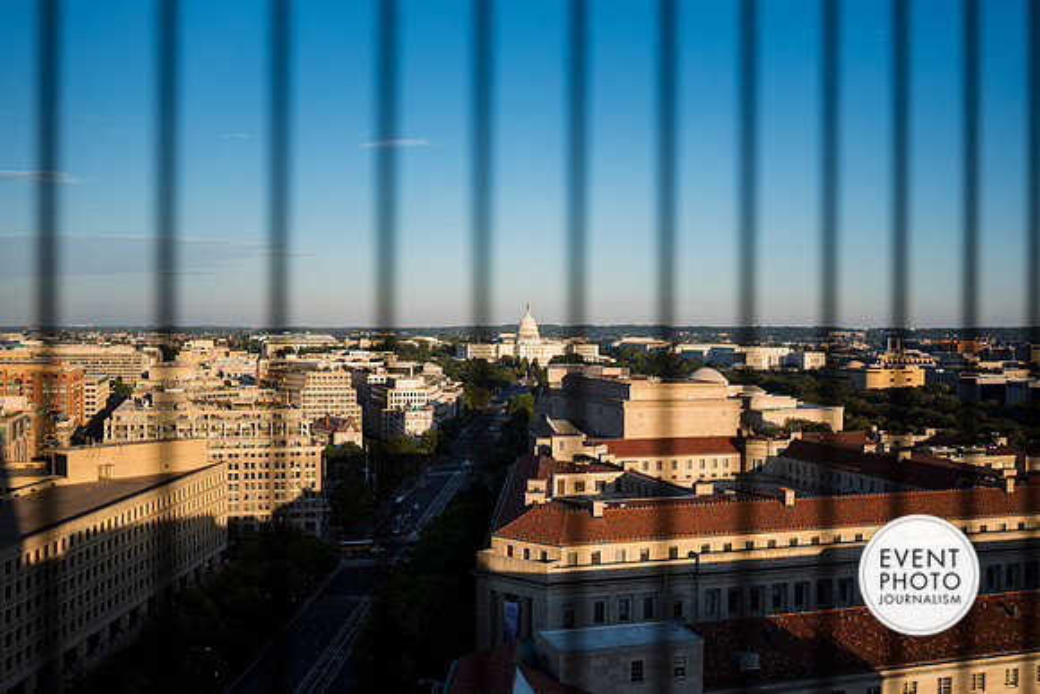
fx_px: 1011
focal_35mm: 35
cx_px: 520
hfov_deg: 54.4
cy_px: 347
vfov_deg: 37.9
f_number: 4.5
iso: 400
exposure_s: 1/2000
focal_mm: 35
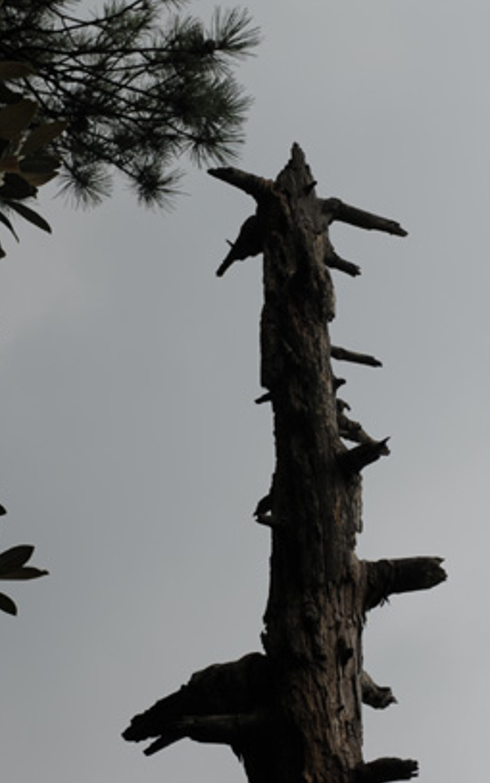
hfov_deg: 18.1
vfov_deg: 28.6
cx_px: 302
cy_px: 375
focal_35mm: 72
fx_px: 1536
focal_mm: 36
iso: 200
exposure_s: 1/250
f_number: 8
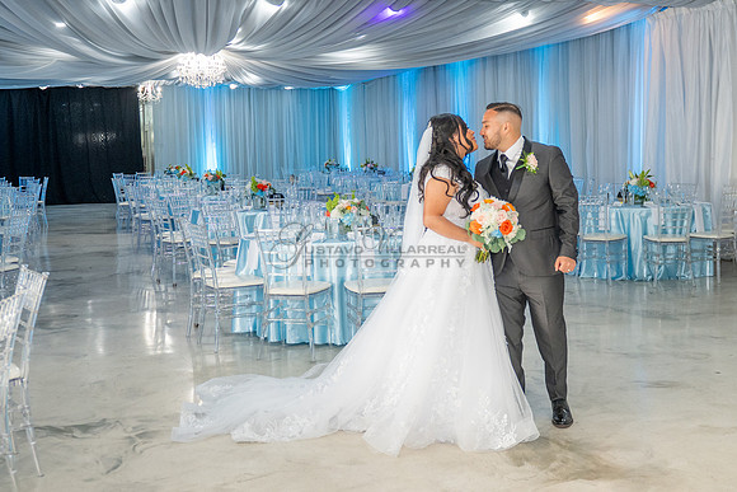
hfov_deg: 43.4
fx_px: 924
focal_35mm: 45
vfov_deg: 29.8
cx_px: 418
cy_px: 209
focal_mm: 24
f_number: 3.2
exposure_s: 1/160
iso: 800
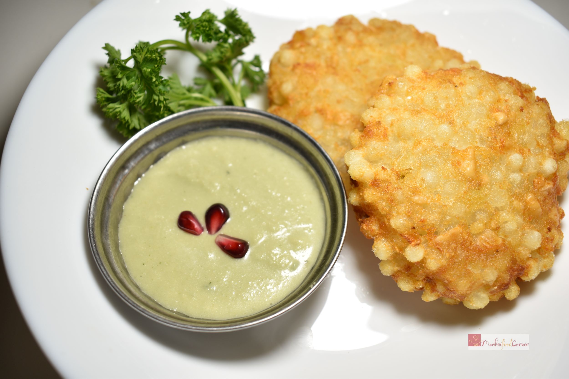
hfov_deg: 53.1
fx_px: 569
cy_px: 190
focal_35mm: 36
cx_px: 284
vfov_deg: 36.9
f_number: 5
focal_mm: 24
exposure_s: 1/100
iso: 100
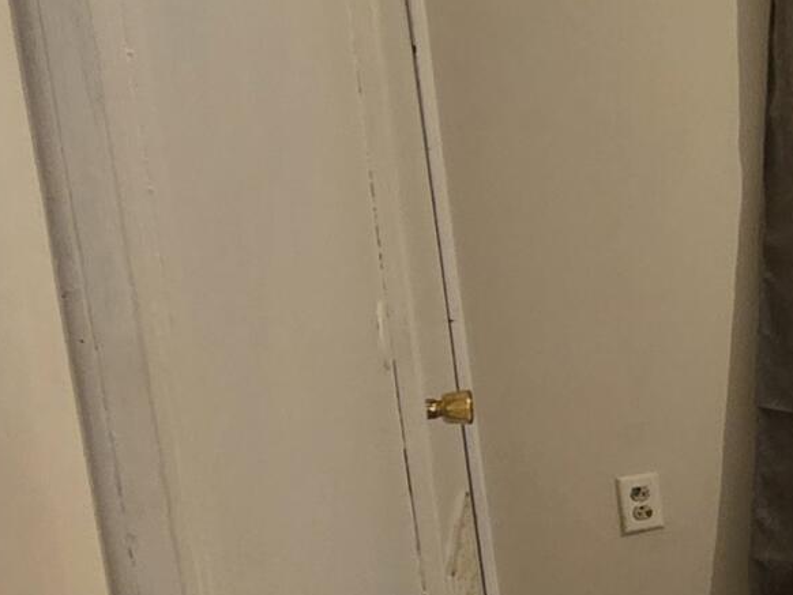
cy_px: 350
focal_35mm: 67
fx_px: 1536
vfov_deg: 21.9
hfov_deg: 19.3
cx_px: 1527
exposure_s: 1/60
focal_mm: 2.2
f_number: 1.9
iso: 400
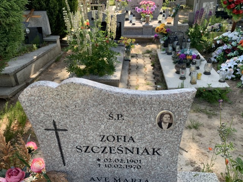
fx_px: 183
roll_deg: +0.9
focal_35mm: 26
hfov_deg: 67.3
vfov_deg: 53.1
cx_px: 122
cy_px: 91
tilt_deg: -29.1
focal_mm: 4.25
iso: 25
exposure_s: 1/465
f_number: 1.8
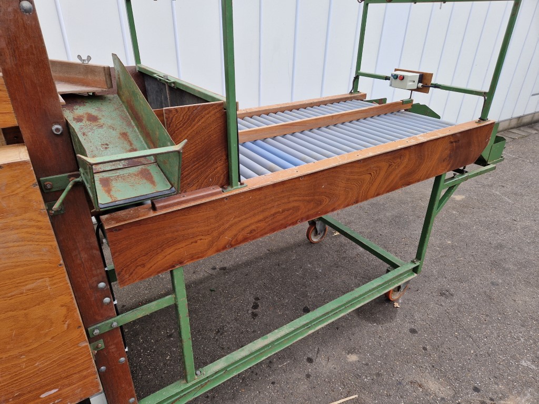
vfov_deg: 58.9
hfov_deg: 73.9
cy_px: 202
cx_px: 270
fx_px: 358
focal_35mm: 23
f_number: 1.8
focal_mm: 5.4
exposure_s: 1/534
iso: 50
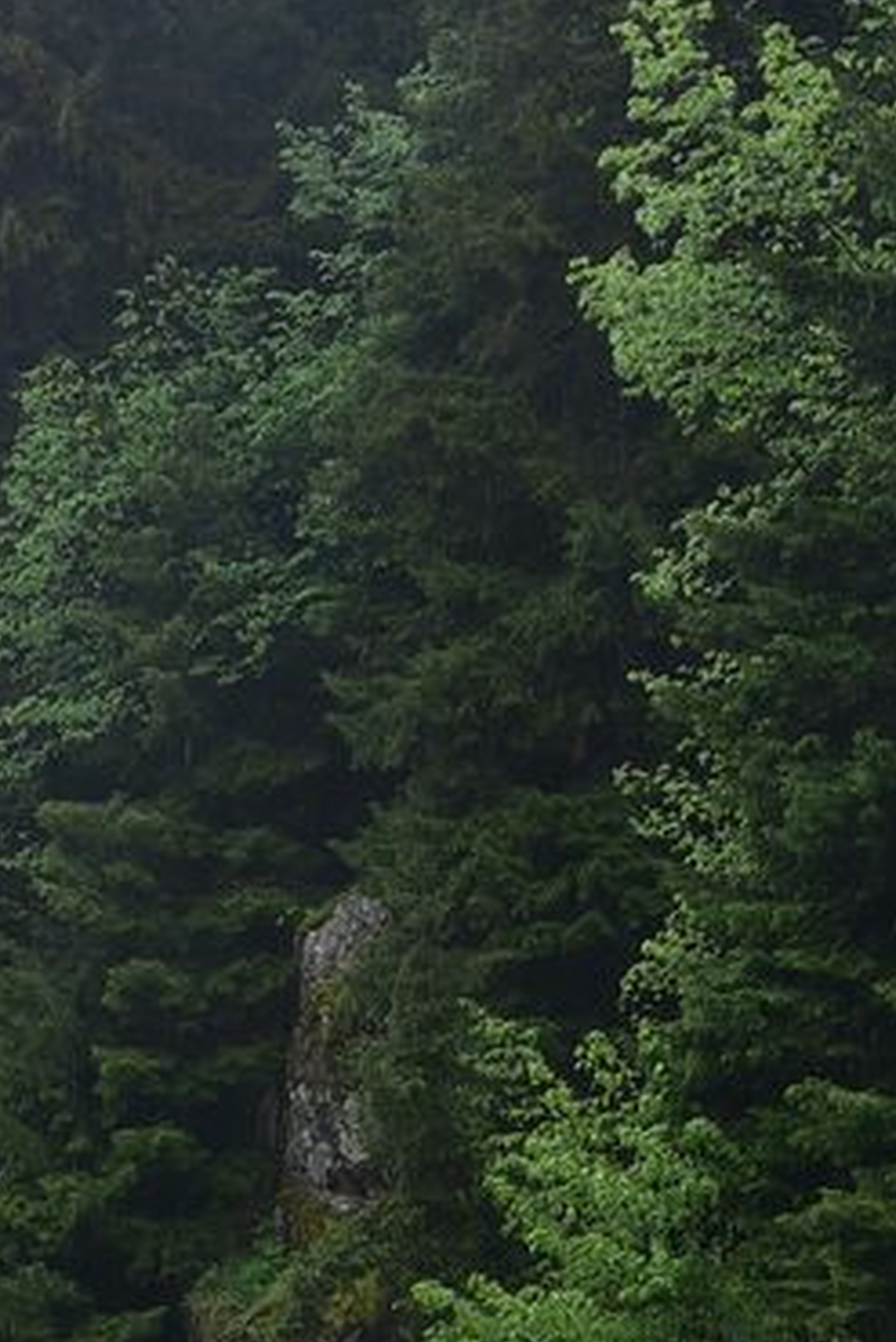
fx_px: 4065
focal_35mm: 109
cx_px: -67
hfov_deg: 12.4
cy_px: 1585
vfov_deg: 17.9
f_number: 6.3
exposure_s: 1/125
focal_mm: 31
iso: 160
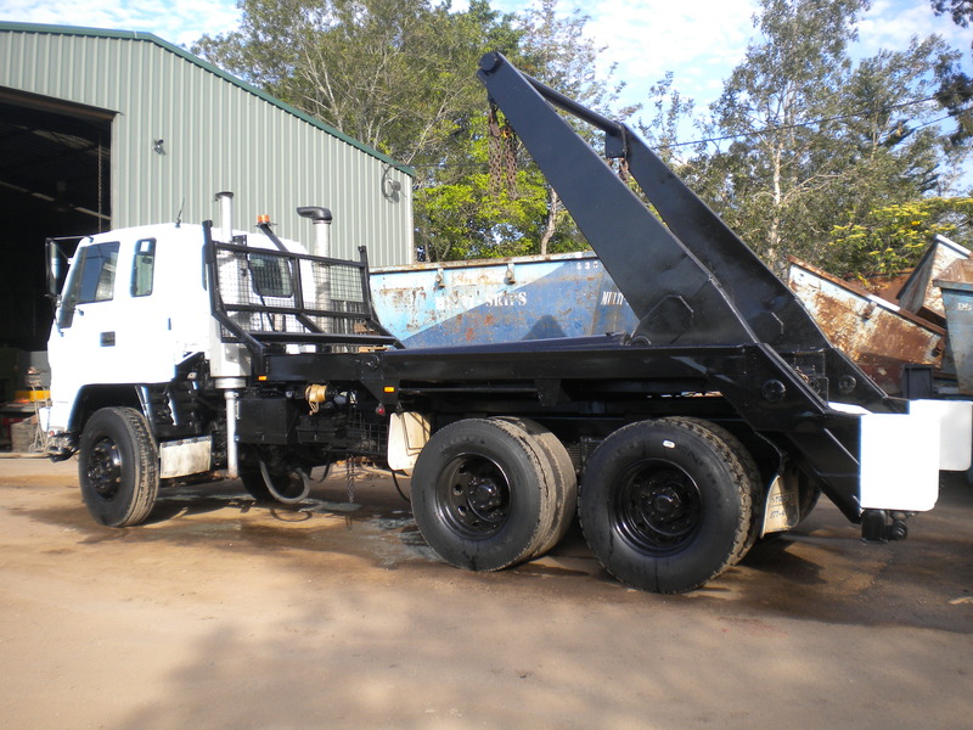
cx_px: 486
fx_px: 984
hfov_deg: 52.6
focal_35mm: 35
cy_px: 365
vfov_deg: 40.7
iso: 80
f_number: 4.6
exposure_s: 1/234
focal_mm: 6.3
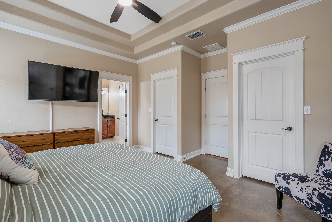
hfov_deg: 96.7
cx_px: 166
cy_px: 111
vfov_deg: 73.7
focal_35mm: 16
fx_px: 148
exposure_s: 1/15
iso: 800
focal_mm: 16
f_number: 8
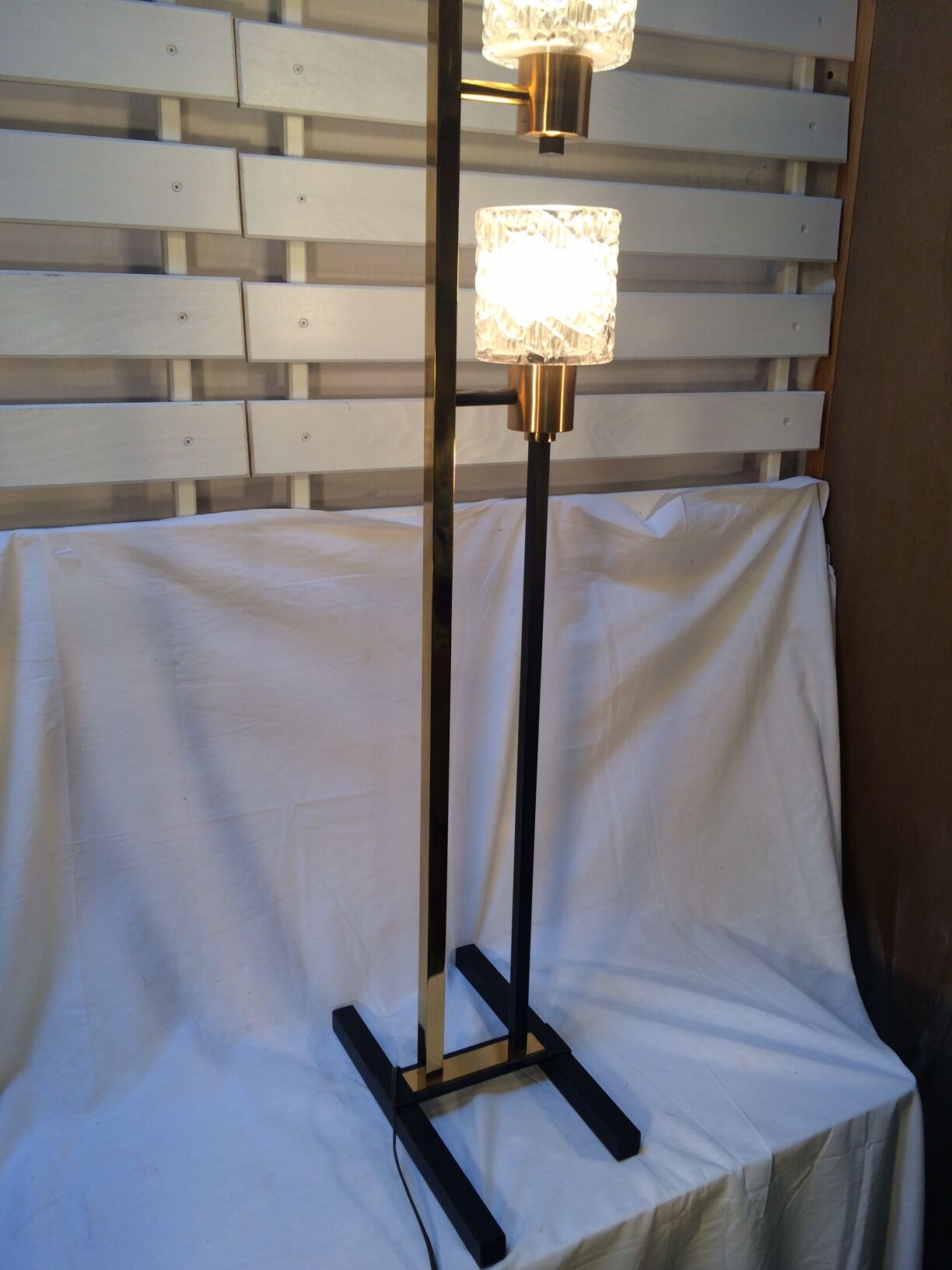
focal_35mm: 29
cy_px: 635
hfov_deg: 48.2
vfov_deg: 61.7
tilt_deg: -16.4
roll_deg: -0.5
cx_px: 476
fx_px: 1063
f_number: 2.2
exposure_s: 1/50
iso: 40
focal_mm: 4.15
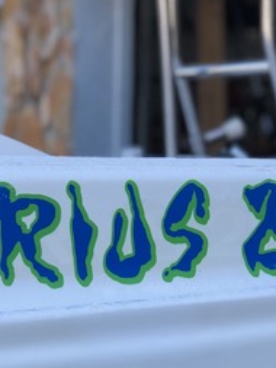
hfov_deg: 10.3
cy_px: 333
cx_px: 122
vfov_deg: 13.6
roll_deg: -0.9
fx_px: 1530
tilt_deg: -8.6
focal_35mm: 144
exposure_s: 1/120
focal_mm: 6.6
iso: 32
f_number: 2.8
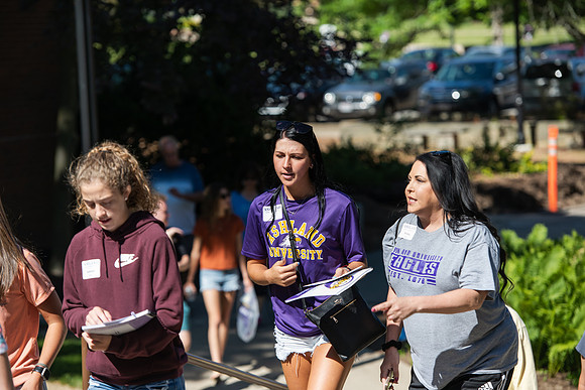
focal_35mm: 140
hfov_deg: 14.7
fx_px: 2275
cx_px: 292
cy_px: 195
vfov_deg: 9.8
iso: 100
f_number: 4
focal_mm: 140
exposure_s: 1/640
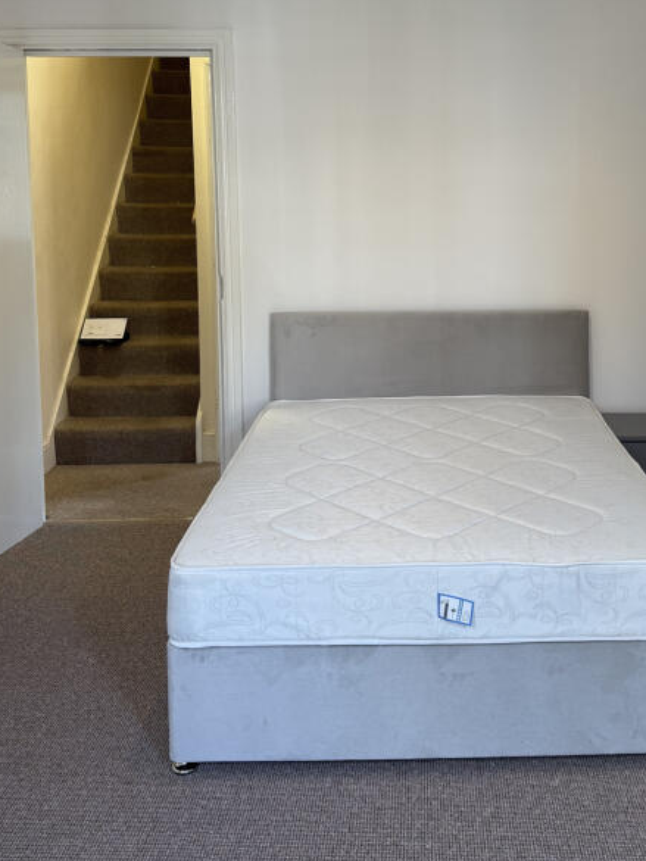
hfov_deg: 33.9
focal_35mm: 42
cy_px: 256
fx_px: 1045
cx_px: 450
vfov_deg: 43.8
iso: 100
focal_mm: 6.76
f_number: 1.78
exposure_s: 1/100
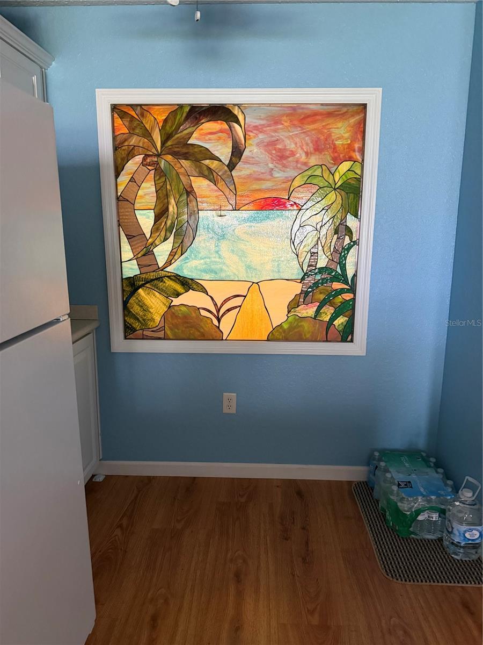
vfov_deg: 71.6
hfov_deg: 56.8
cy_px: 322
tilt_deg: -9.8
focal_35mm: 24
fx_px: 446
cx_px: 242
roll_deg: +0.0
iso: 640
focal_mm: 6.76
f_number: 1.78
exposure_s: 1/40
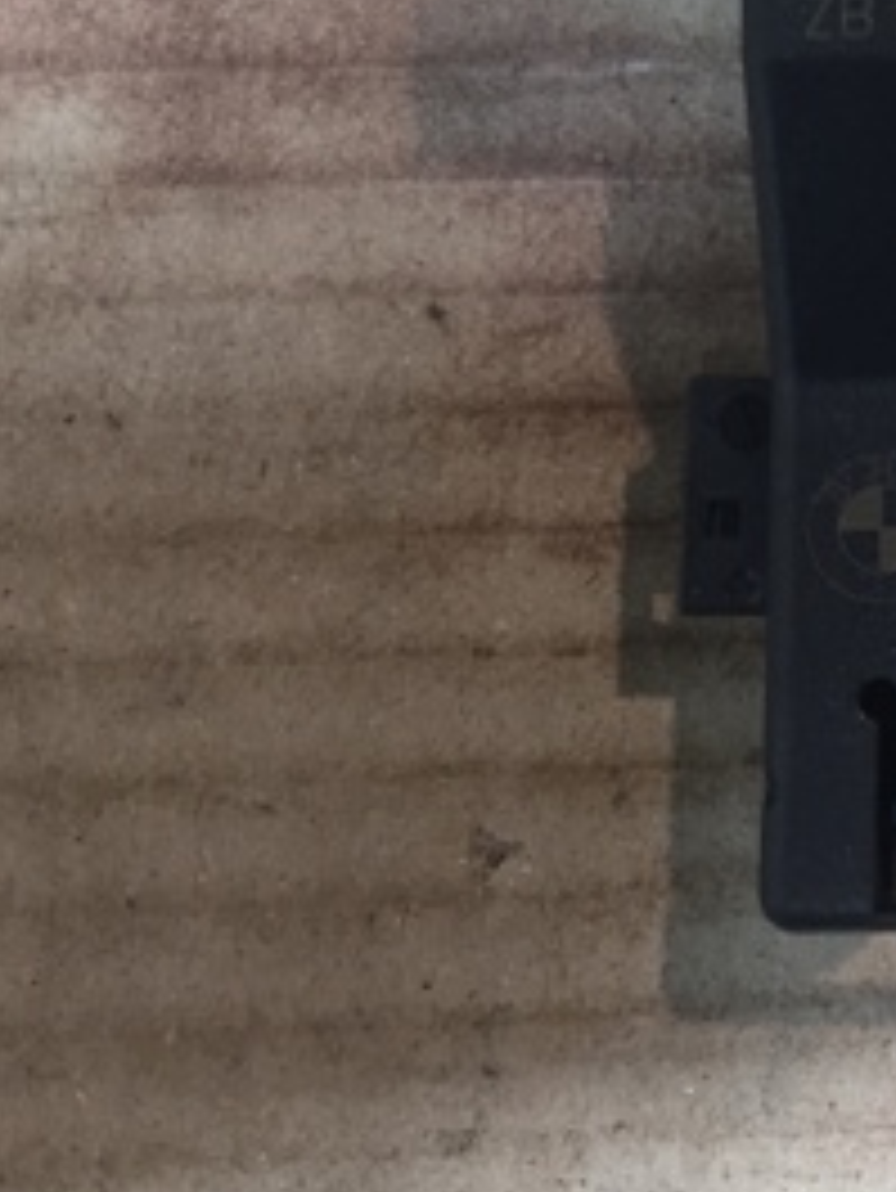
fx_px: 2414
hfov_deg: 19.0
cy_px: 162
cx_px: 1252
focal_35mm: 70
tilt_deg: -82.0
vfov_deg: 27.0
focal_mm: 4.15
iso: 125
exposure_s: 1/33
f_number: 2.2
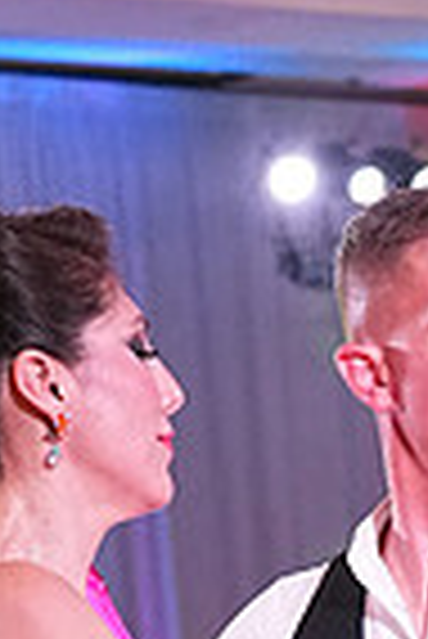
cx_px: 241
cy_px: 1197
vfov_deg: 6.6
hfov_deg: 4.5
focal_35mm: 306
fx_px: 5443
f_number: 4.5
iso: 3200
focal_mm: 50
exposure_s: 1/400
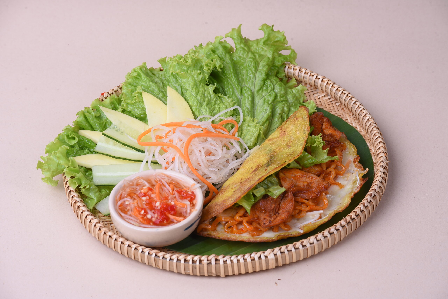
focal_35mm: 116
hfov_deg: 17.6
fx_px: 1444
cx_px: 224
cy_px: 150
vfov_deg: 11.8
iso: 100
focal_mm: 116
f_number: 14
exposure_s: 1/100
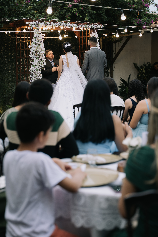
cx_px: 79
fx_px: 487
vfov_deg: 27.3
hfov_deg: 18.4
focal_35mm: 74
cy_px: 119
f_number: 2.8
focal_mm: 70
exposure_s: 1/125
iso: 320
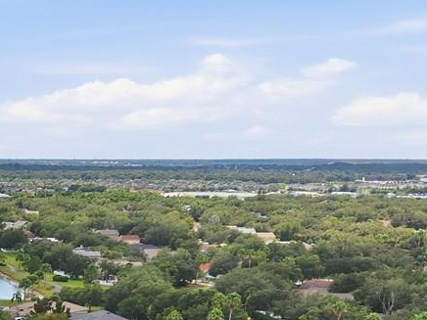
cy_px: 488
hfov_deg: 19.3
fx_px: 1086
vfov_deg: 15.4
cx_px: -221
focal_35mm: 88
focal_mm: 8.7
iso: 270
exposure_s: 1/5000
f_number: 1.8
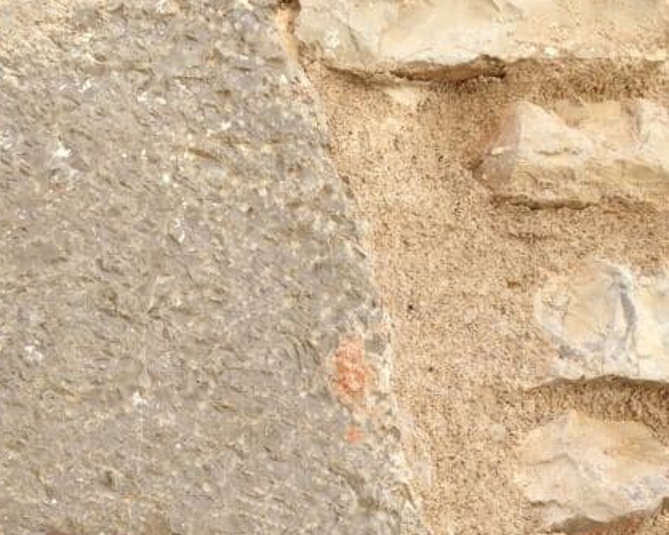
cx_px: 5
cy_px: 527
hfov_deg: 23.2
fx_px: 1563
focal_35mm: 79
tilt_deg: +13.1
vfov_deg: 18.9
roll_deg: -0.4
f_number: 2.4
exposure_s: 1/287
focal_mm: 4.12
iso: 50
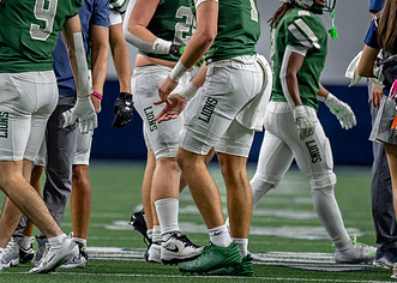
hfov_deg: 4.1
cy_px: 91
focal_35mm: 492
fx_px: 5544
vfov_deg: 2.9
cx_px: 41
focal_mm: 200
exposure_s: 1/1000
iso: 1600
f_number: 2.8
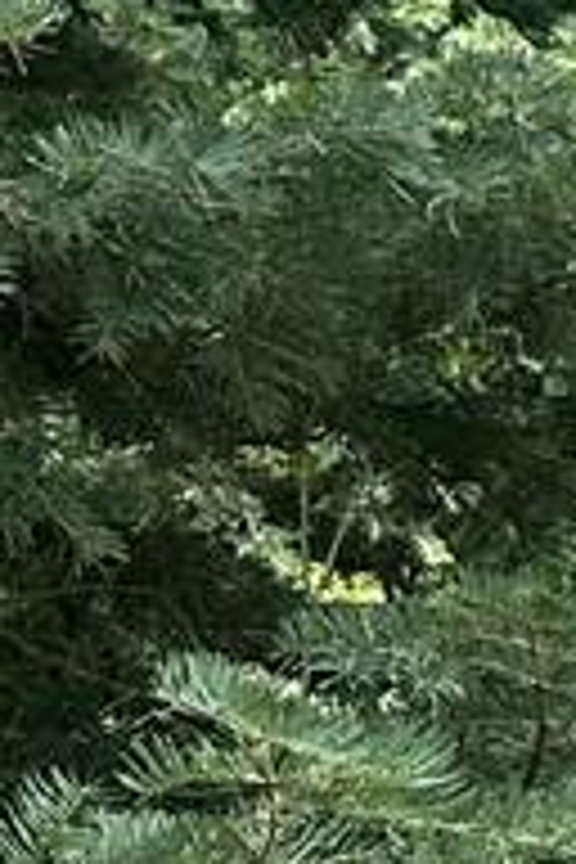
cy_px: -554
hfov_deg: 5.5
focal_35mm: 208
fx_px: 4992
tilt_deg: +11.2
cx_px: 2547
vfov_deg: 9.5
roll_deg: -1.6
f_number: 1.78
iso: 80
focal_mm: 6.86
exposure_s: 1/816
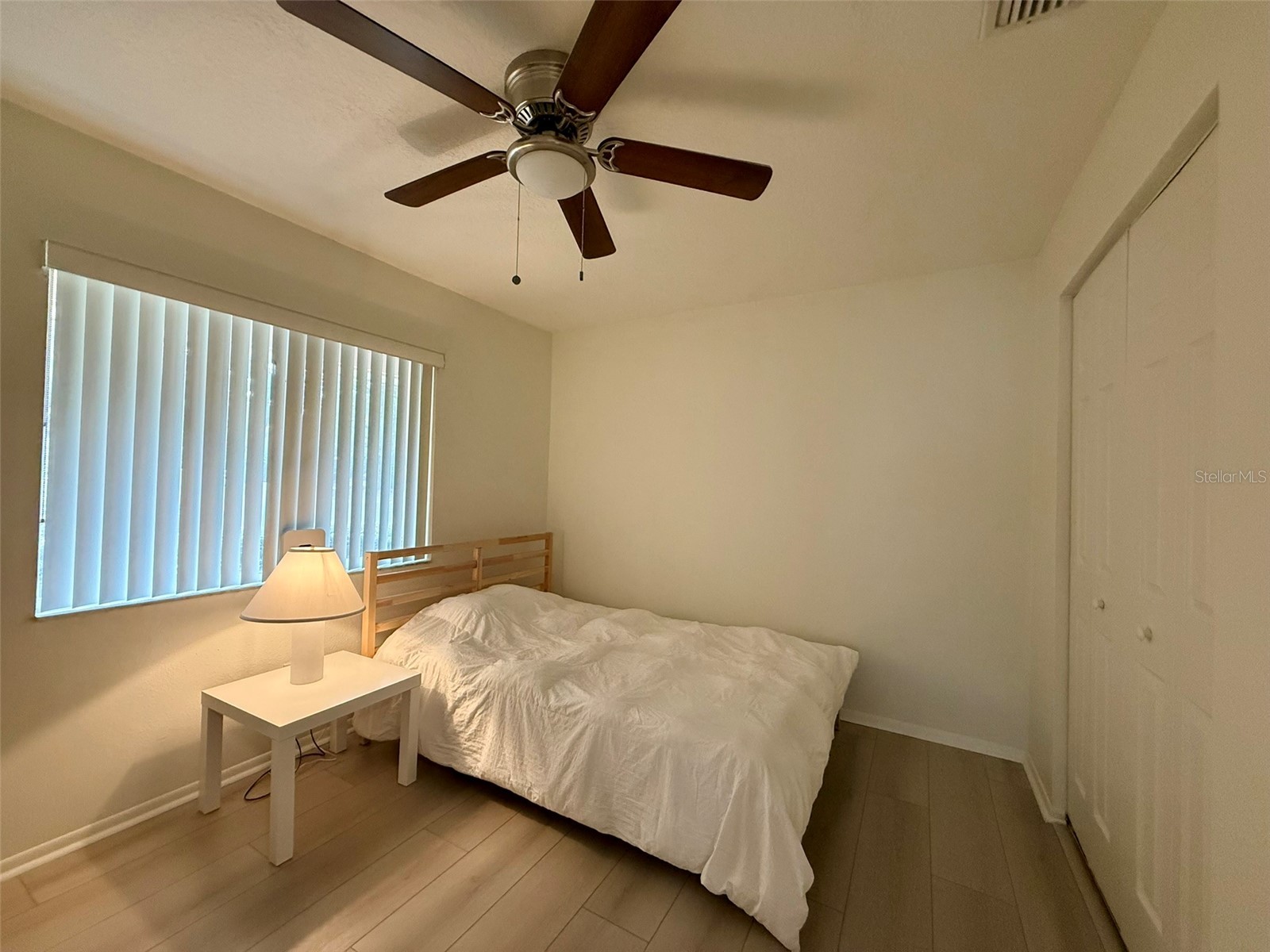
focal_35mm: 14
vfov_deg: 85.7
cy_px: 476
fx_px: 514
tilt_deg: +1.1
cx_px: 635
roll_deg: -1.6
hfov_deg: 102.1
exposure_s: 1/120
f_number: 2.2
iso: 500
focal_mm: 2.22
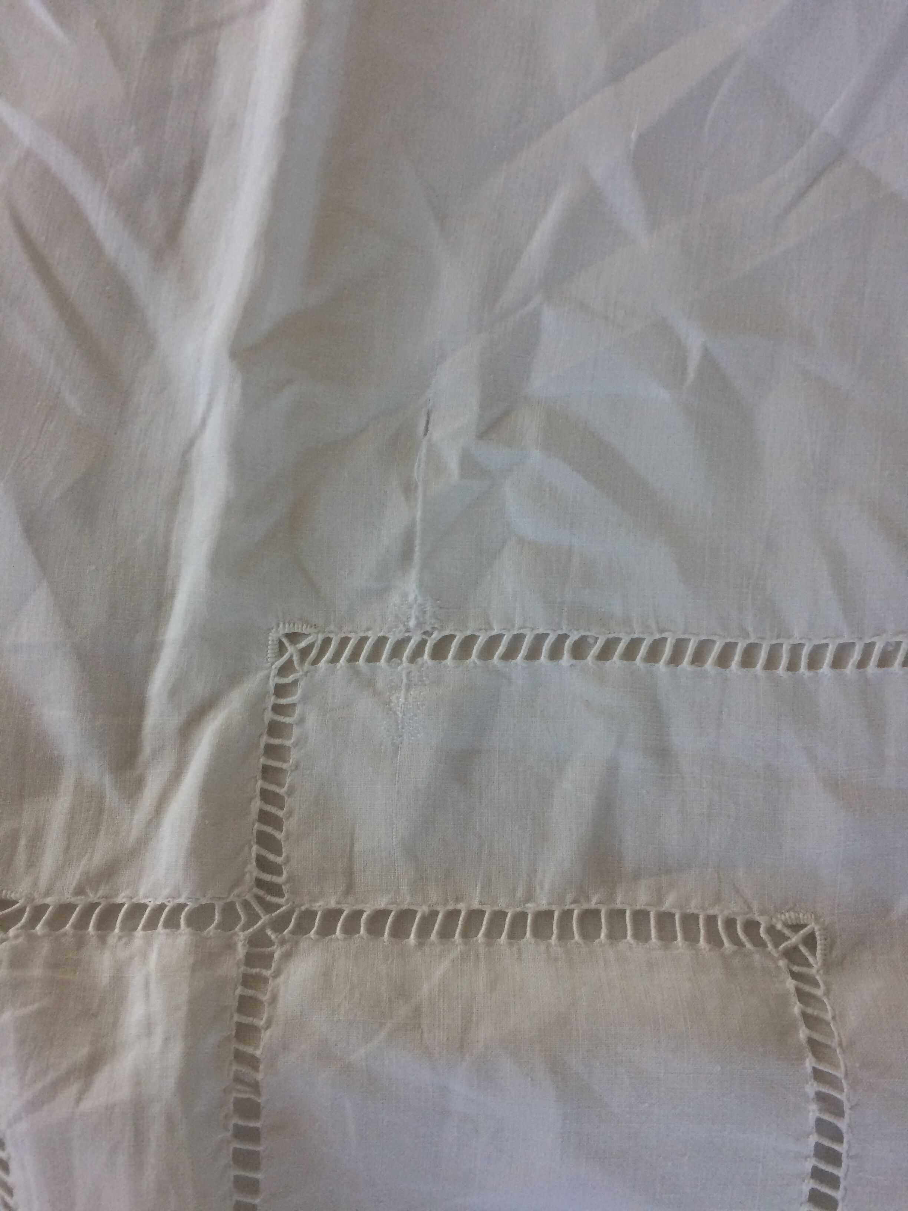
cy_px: 606
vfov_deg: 61.7
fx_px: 1014
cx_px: 454
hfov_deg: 48.2
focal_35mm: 29
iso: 40
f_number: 2.2
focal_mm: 4.15
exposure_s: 1/33
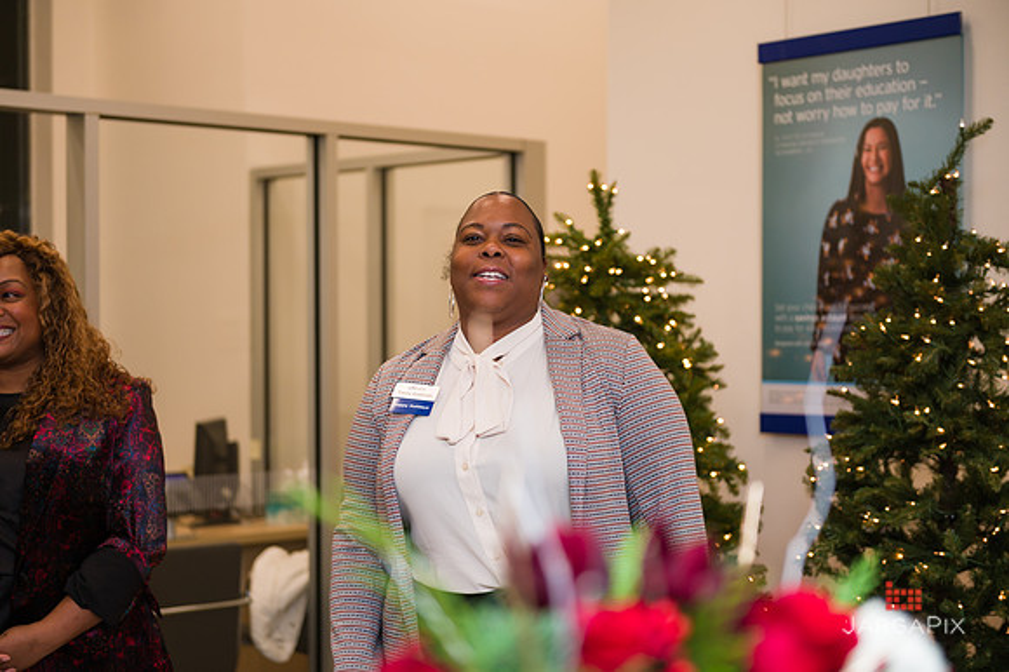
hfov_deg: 32.4
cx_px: 504
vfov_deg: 21.9
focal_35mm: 62
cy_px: 336
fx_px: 1737
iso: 400
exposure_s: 1/200
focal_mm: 62
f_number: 3.2
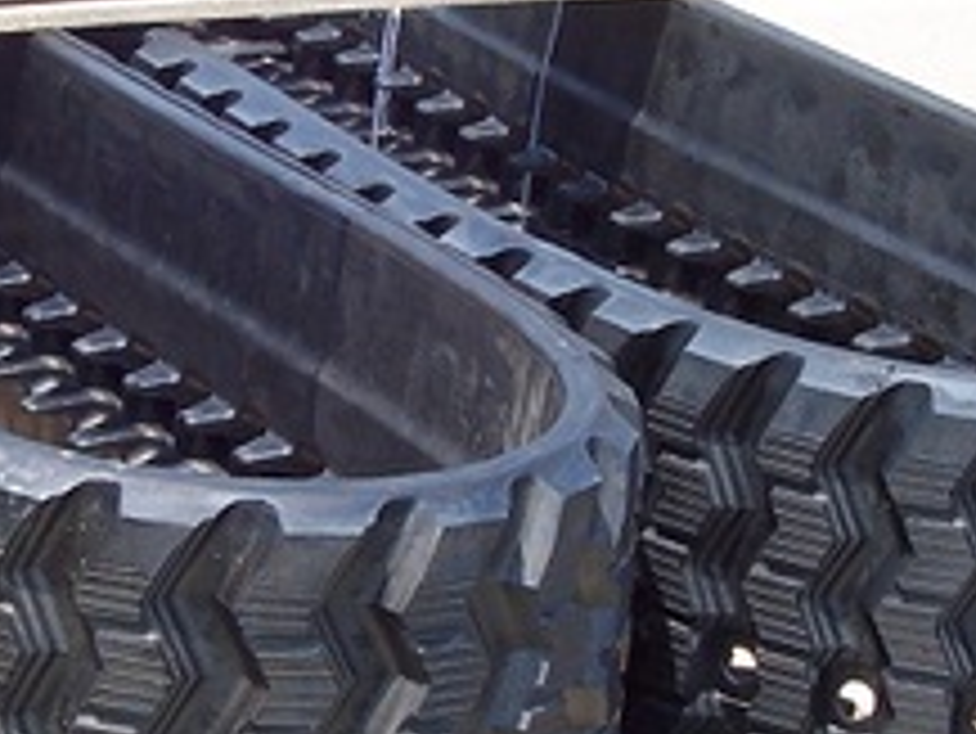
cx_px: 270
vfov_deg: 8.3
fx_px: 5021
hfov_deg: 11.1
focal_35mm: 178
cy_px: 324
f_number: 6.7
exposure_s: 1/180
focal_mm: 10.8
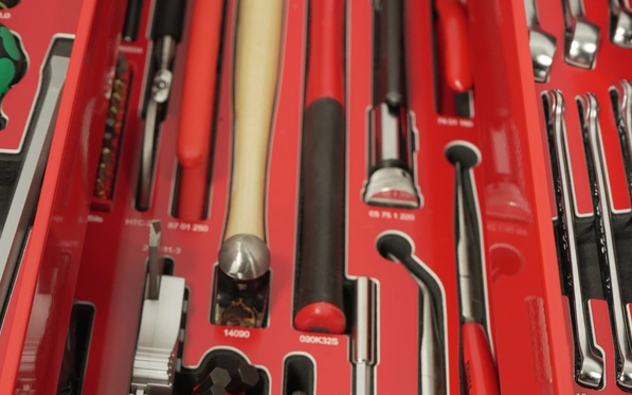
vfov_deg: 21.6
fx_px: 1016
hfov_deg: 34.5
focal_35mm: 59
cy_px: 347
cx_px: 324
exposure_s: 1/200
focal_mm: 36
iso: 1000
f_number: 6.3
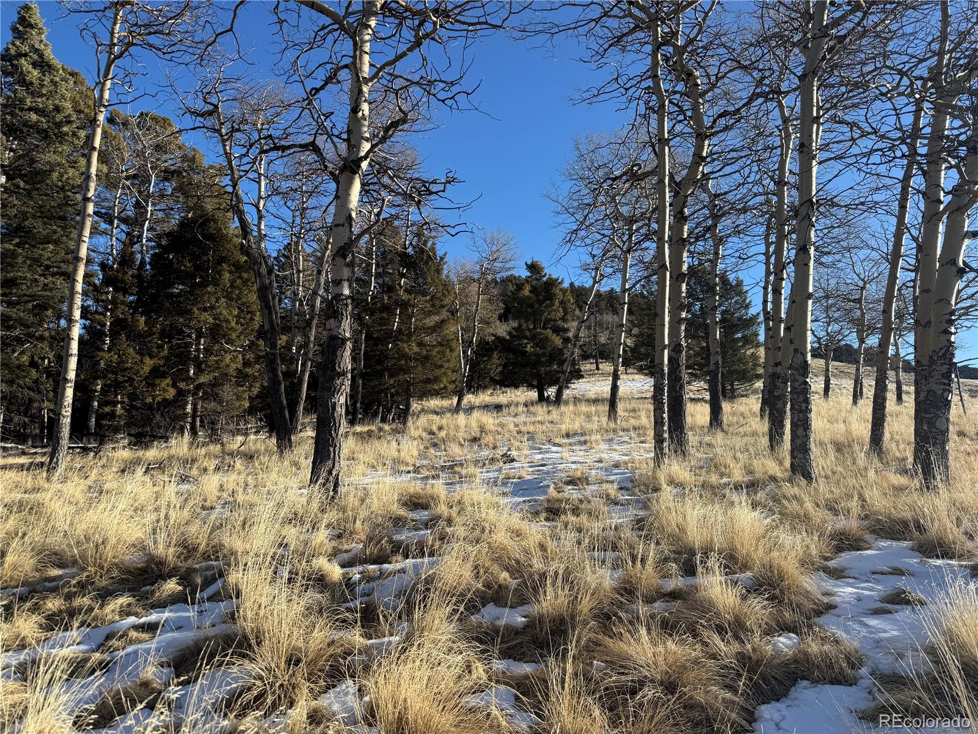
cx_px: 489
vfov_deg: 56.8
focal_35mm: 24
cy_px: 367
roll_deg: -0.4
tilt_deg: +8.0
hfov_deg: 71.6
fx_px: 678
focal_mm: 6.76
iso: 80
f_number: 1.78
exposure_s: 1/2169
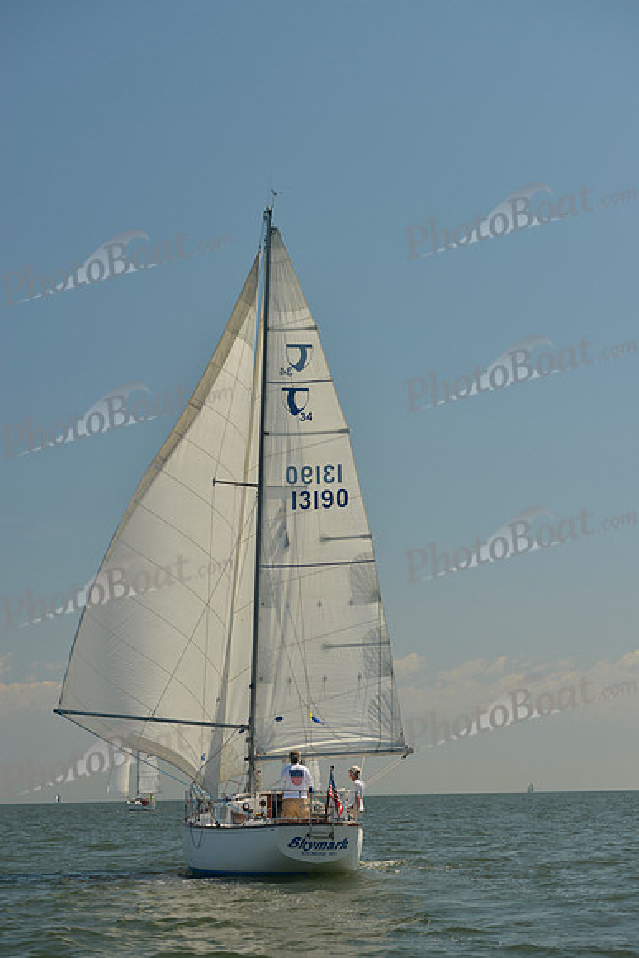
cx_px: 320
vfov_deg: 24.8
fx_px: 2182
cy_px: 479
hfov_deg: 16.7
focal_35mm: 82
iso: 200
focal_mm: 82
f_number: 7.1
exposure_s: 1/800
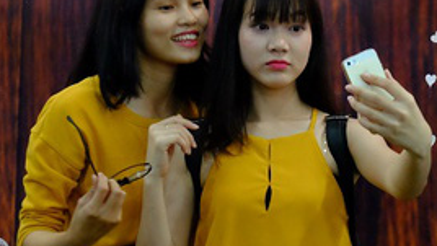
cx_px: 264
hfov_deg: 18.3
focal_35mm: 117
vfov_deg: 10.3
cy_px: 37
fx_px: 1356
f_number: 4.3
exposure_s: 1/60
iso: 3200
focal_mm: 30.9
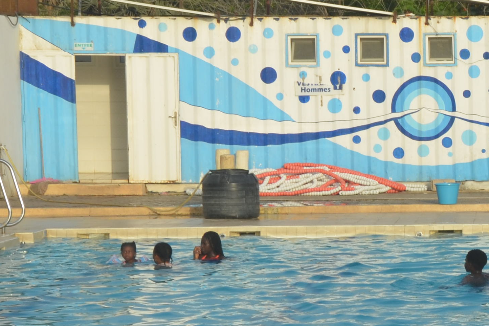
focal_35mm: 179
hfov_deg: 11.3
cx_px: 599
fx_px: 2427
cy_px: 259
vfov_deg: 7.7
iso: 200
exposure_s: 1/320
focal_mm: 35
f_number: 9
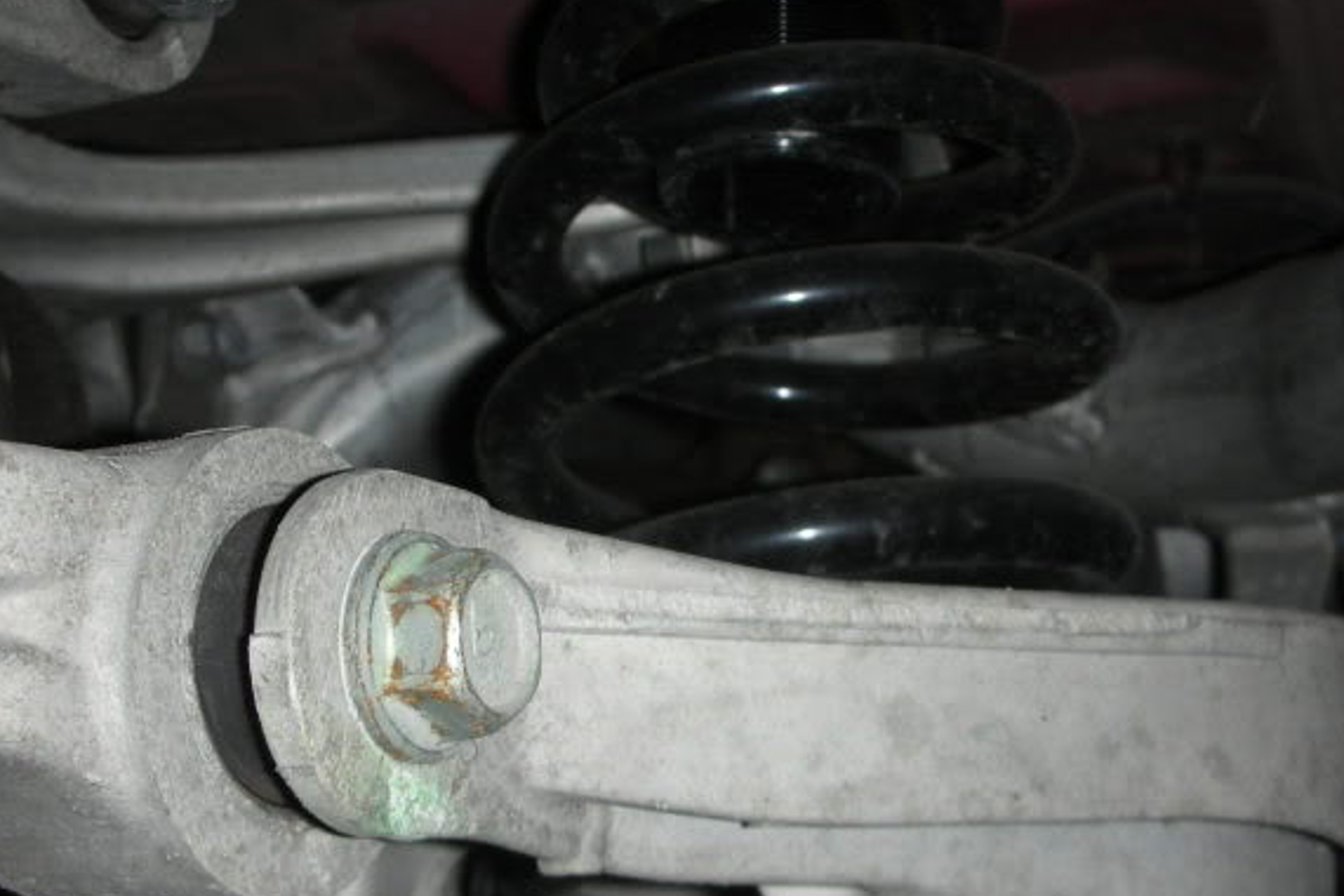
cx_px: 694
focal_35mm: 51
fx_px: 1904
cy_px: 487
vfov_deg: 26.5
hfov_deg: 38.9
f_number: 8.5
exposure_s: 1/60.1
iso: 50
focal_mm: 5.8
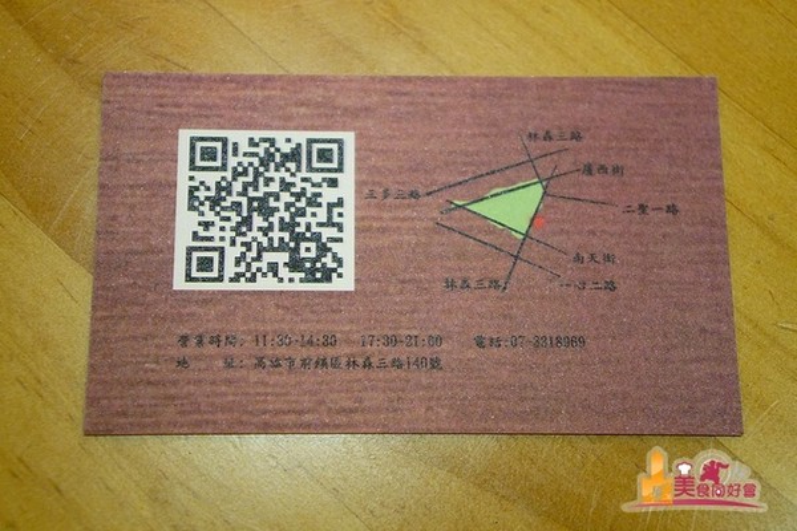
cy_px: 266
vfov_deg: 20.6
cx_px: 398
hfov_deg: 30.5
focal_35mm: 66
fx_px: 1461
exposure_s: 1/80
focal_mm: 44
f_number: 4.5
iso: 4000
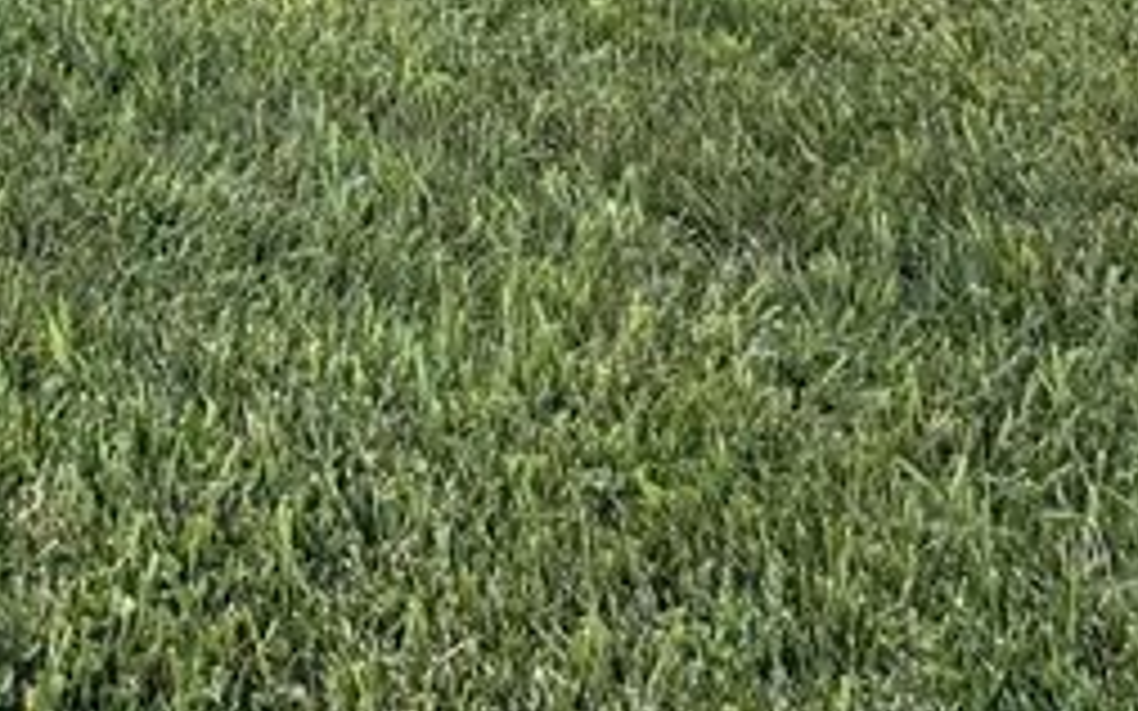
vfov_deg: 14.8
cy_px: -940
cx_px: -108
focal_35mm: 60
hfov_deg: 30.5
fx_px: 1860
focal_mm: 2.22
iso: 40
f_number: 2.2
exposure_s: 1/384
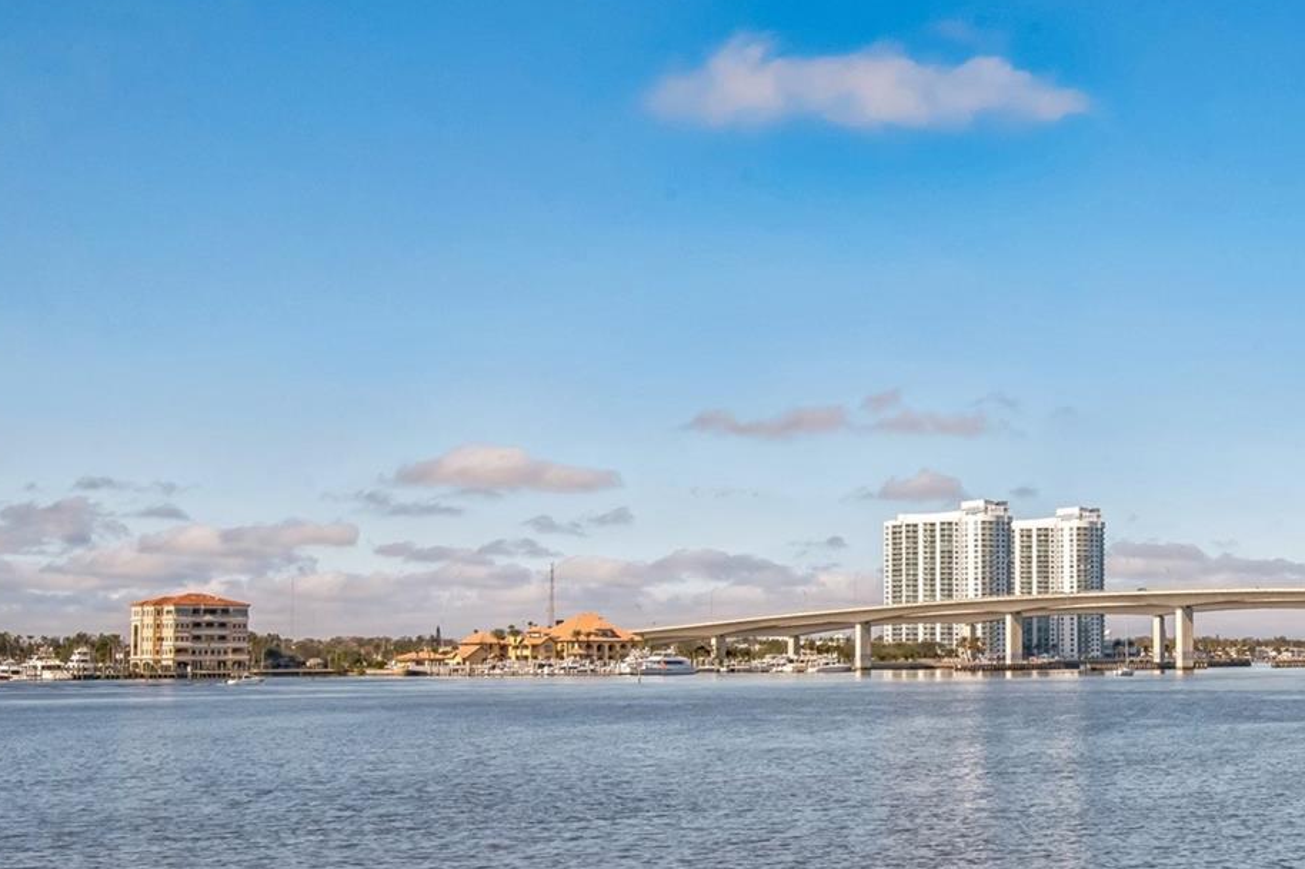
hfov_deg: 34.4
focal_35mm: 56
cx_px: 1078
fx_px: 2029
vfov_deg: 24.2
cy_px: 494
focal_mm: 32
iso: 200
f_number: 13
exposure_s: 1/500
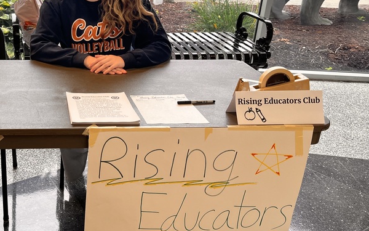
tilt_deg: -22.6
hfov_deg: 40.3
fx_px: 473
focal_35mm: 47
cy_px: 114
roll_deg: -0.5
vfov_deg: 27.4
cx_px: 56
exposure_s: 1/134
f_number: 1.6
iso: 32
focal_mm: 5.1
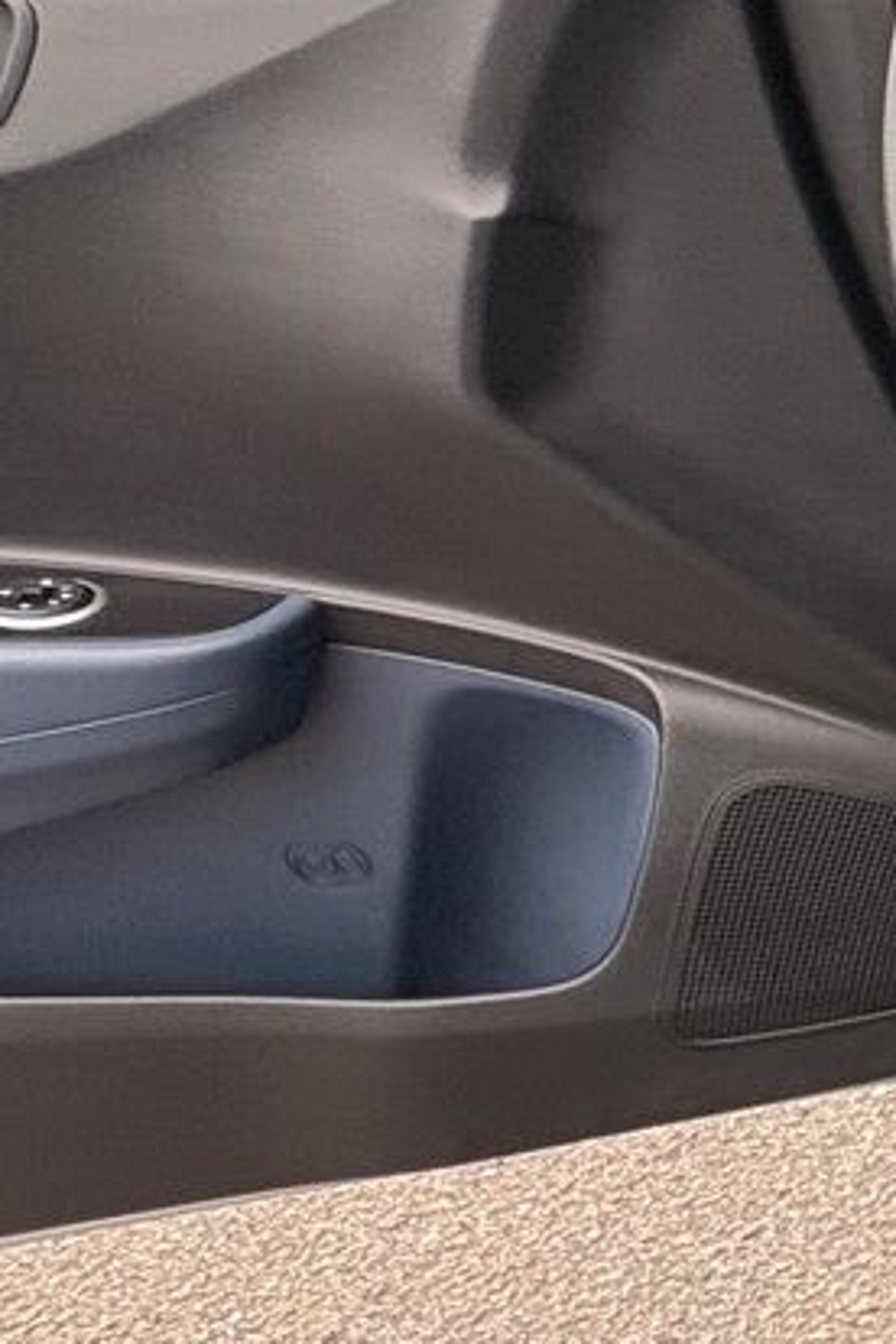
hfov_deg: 12.9
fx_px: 2240
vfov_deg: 33.1
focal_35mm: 60
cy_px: 896
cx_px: 2433
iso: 100
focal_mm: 2.22
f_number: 2.2
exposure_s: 1/124
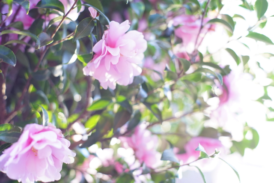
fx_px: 381
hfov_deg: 39.6
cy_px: 92
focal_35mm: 50
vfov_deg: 27.0
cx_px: 137
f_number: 2.8
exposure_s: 1/60
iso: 640
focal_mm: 50
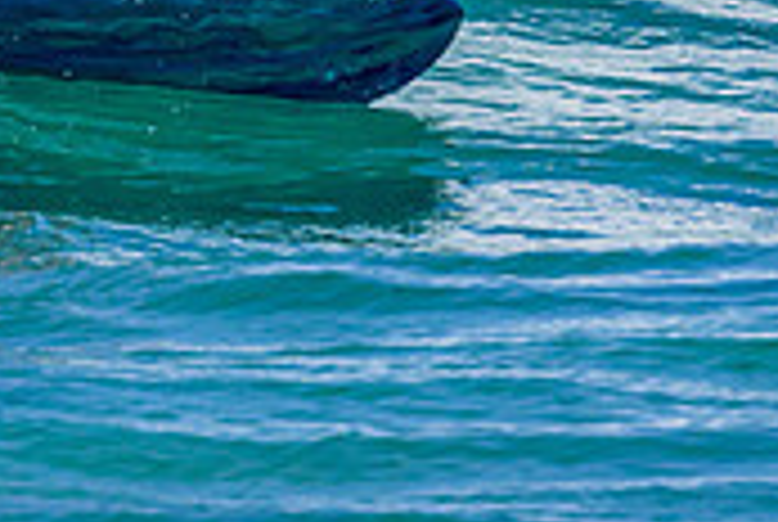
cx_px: 16
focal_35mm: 2356
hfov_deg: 0.9
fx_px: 51003
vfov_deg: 0.6
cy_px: -346
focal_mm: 560
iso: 800
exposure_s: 1/2000
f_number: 11
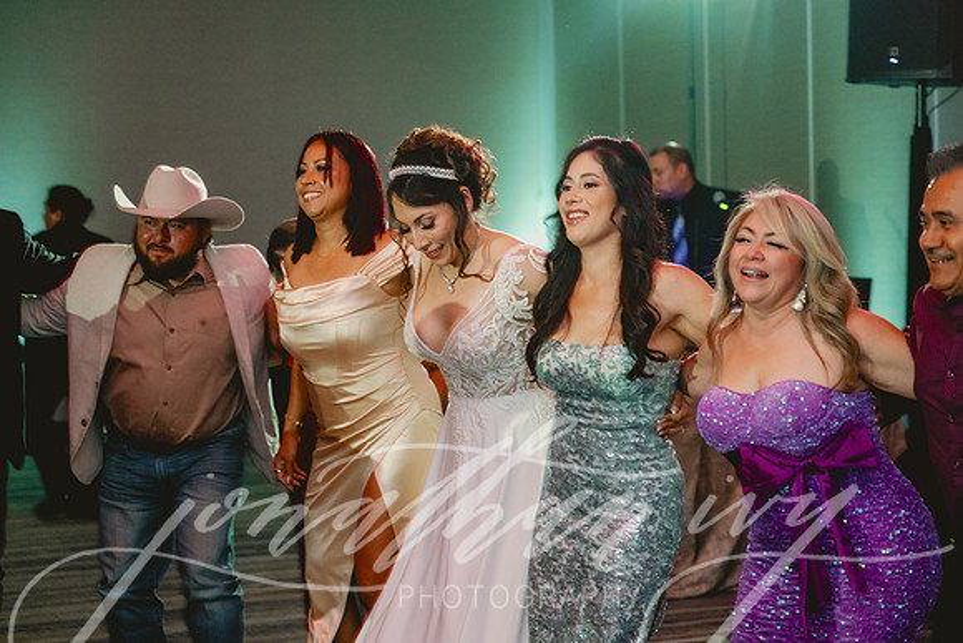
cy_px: 322
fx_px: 2071
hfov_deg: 26.2
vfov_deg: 17.6
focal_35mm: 77
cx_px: 482
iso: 2500
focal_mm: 70
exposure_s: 1/125
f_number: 2.8
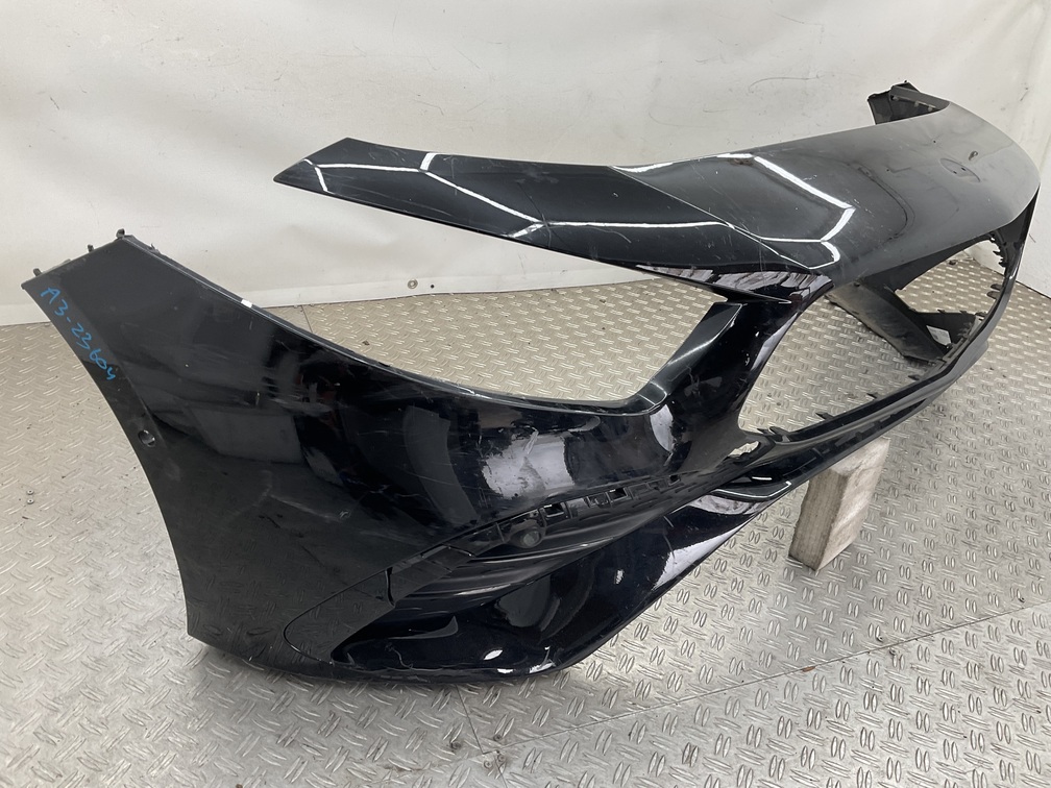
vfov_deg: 48.2
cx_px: 526
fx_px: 880
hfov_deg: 61.7
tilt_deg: -31.2
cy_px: 394
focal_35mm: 29
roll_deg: -8.3
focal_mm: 3
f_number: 1.8
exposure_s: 1/100
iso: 32
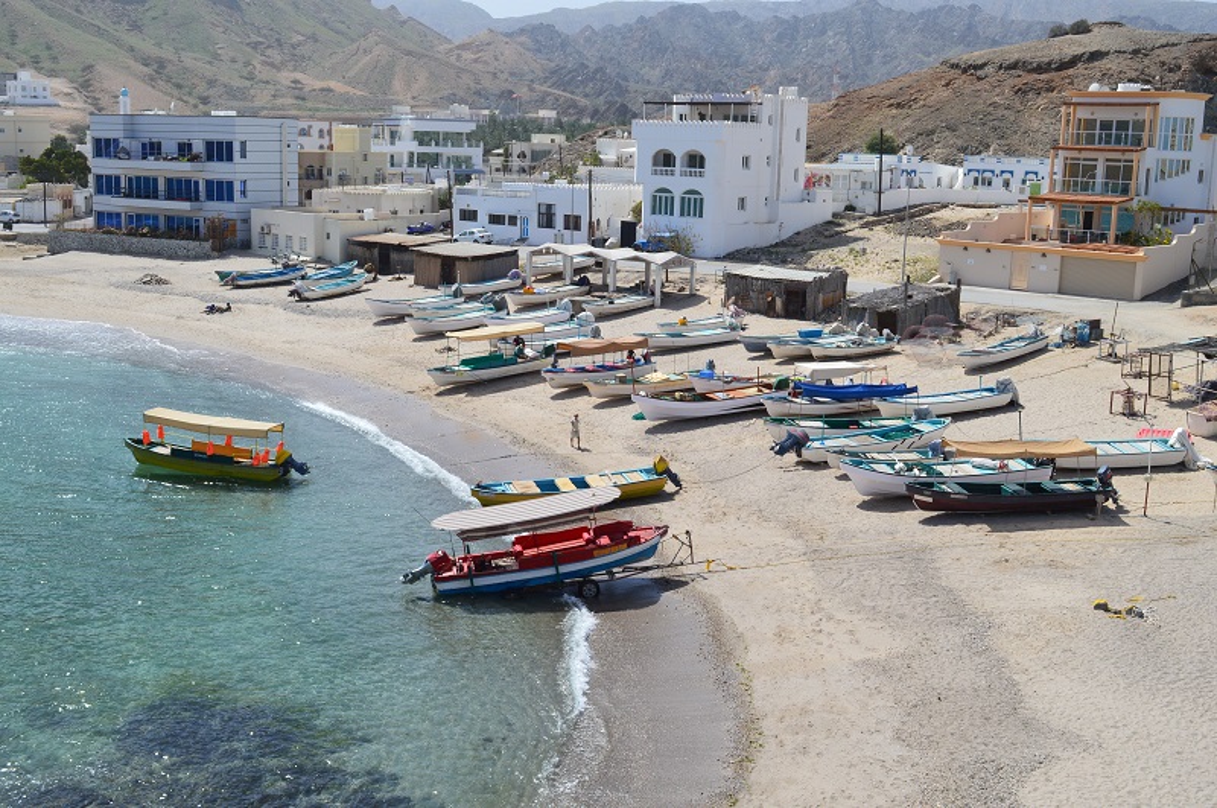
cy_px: 404
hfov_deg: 49.6
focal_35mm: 39
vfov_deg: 34.1
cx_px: 608
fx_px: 1317
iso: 280
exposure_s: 1/500
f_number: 11
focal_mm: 26
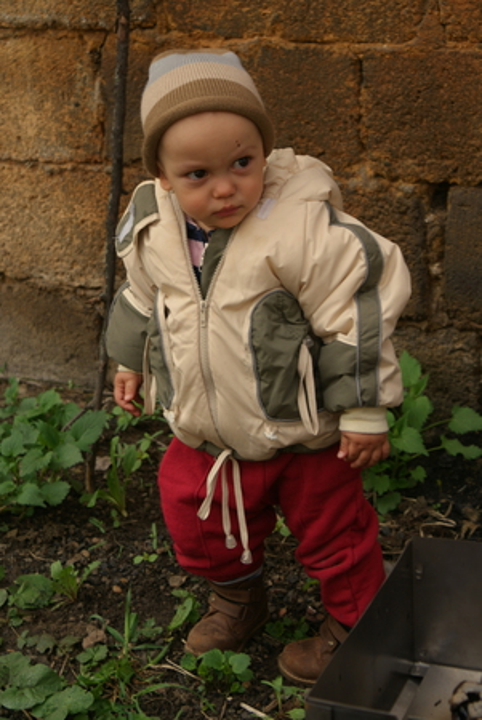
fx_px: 2104
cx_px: 241
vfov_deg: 19.4
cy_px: 360
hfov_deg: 13.1
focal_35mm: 105
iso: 100
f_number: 5.6
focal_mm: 70
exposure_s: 1/125
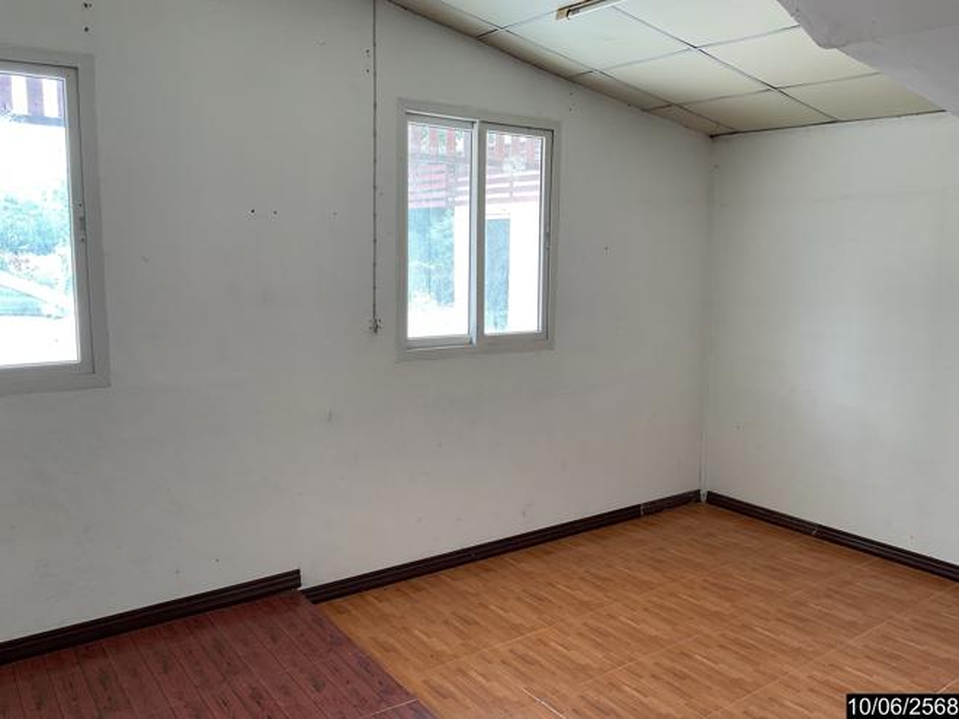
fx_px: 803
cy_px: 360
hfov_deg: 61.7
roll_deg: -0.7
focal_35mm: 29
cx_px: 480
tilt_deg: -8.9
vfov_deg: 48.2
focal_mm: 3
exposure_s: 1/120
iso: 50
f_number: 1.8
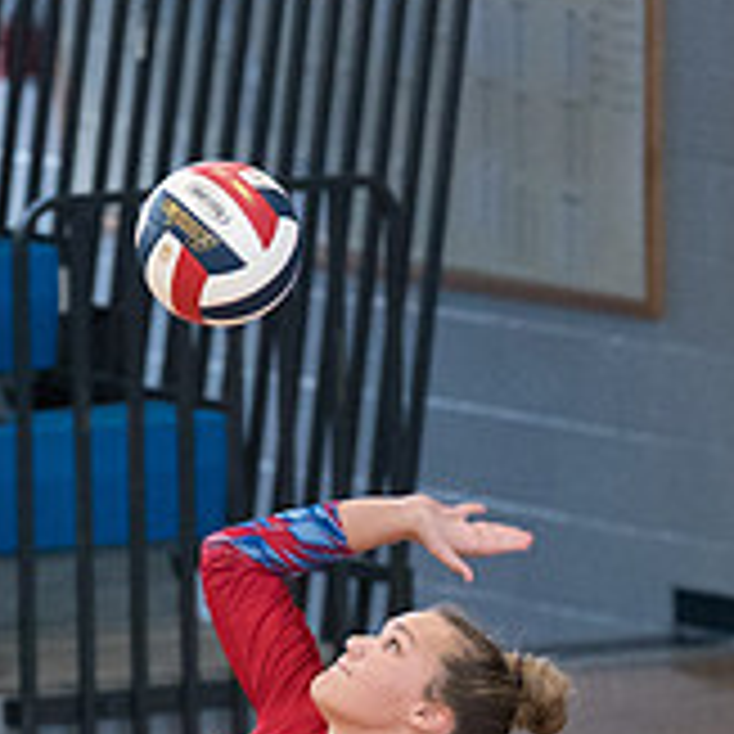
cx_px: 320
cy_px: 953
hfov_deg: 3.1
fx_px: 13650
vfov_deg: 3.1
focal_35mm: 569
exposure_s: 1/1250
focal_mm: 122
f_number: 2.8
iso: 6400
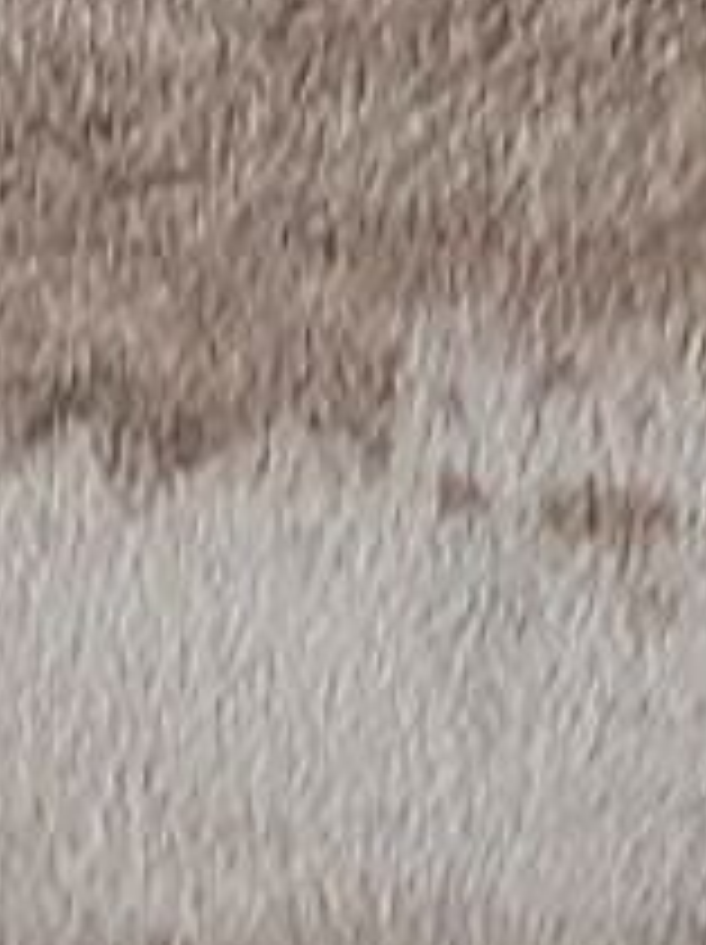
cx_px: 486
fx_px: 4333
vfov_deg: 10.4
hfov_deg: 9.3
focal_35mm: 159
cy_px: 2392
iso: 320
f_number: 2
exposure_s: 1/33
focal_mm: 4.6
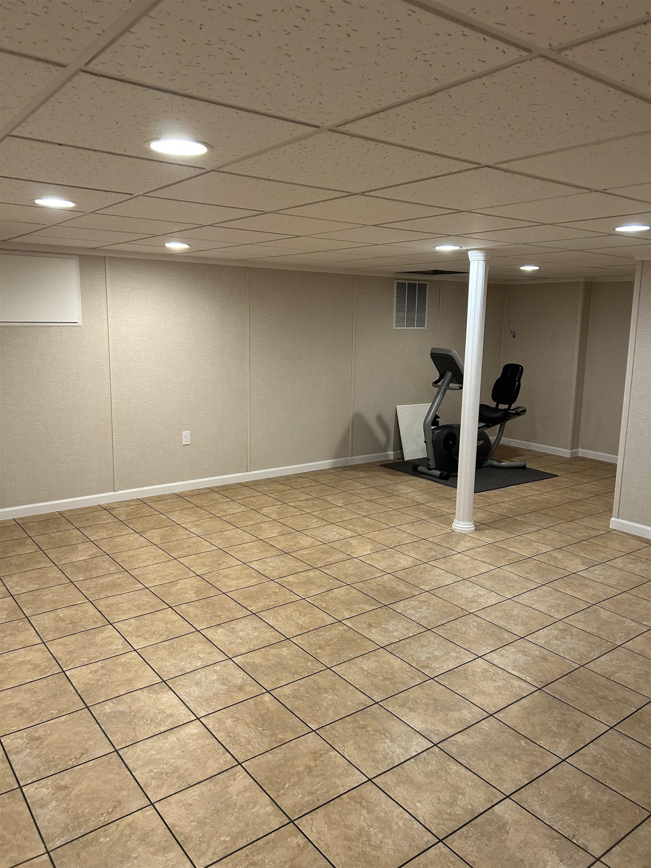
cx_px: 326
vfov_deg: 67.3
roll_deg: -0.8
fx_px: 652
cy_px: 434
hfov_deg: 53.1
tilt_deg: -7.8
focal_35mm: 26
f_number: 1.5
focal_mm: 5.7
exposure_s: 1/60
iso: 125
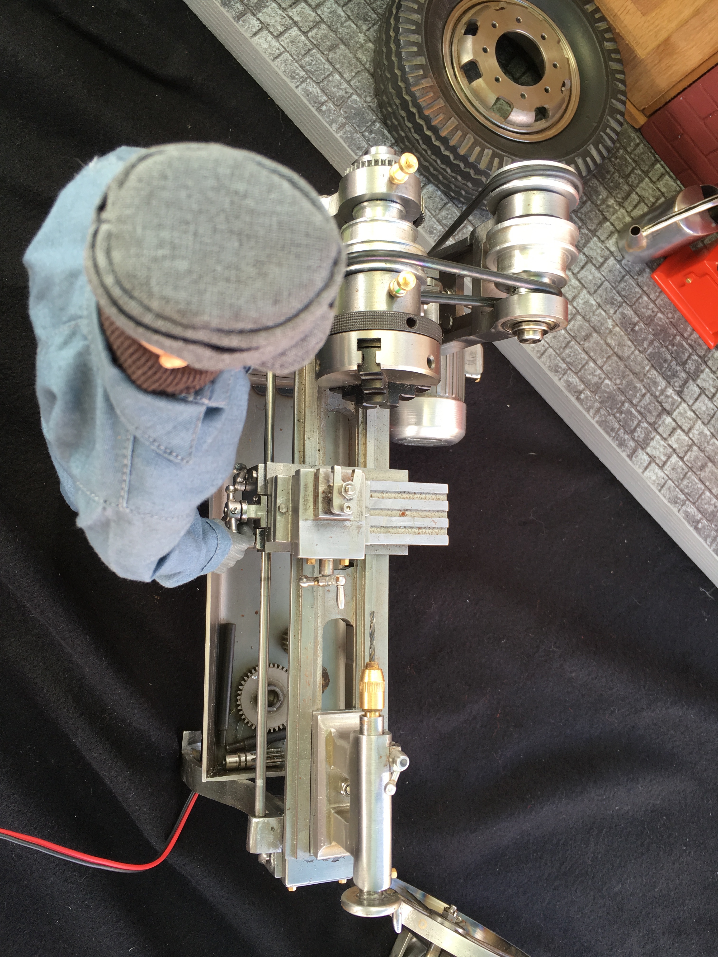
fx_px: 802
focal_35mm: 29
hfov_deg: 48.2
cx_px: 359
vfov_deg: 61.7
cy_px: 478
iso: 32
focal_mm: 4.15
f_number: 2.2
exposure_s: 1/50
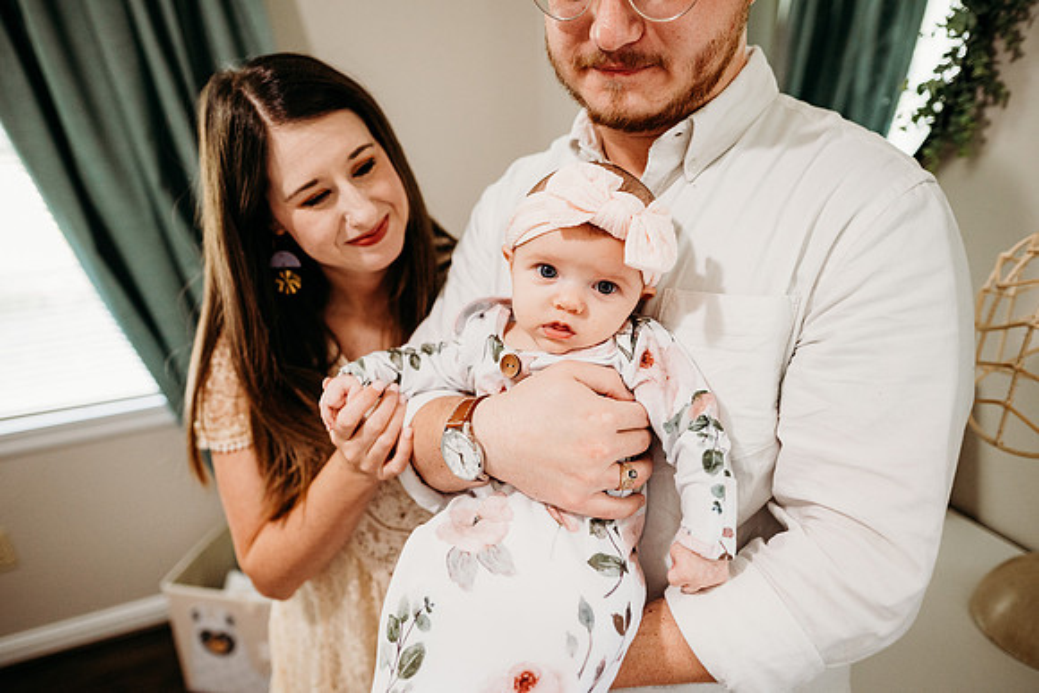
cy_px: 346
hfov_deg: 73.7
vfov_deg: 53.2
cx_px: 520
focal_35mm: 24
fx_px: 693
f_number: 2.5
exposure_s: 1/200
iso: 1600
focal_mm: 24
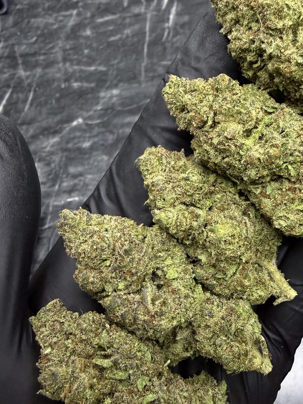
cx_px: 205
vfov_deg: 51.3
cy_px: 222
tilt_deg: -67.9
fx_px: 420
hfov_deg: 39.1
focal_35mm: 36
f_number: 2.2
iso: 320
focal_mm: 2.22
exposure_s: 1/74
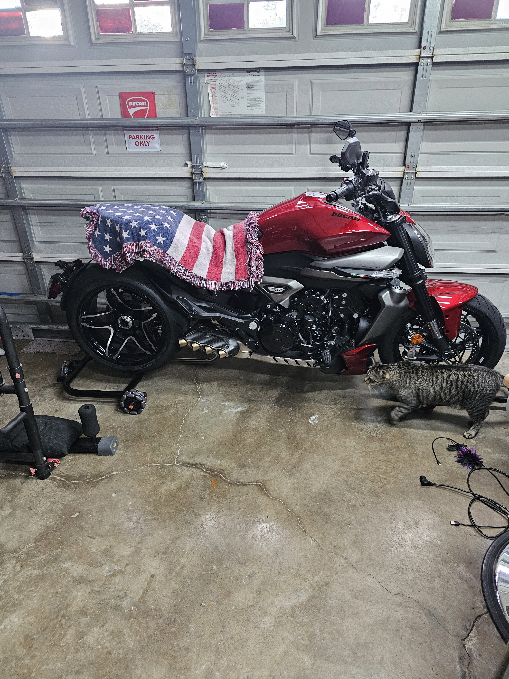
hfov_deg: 58.9
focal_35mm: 23
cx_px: 254
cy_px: 340
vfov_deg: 73.9
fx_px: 451
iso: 500
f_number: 1.7
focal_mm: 6.3
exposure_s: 1/60
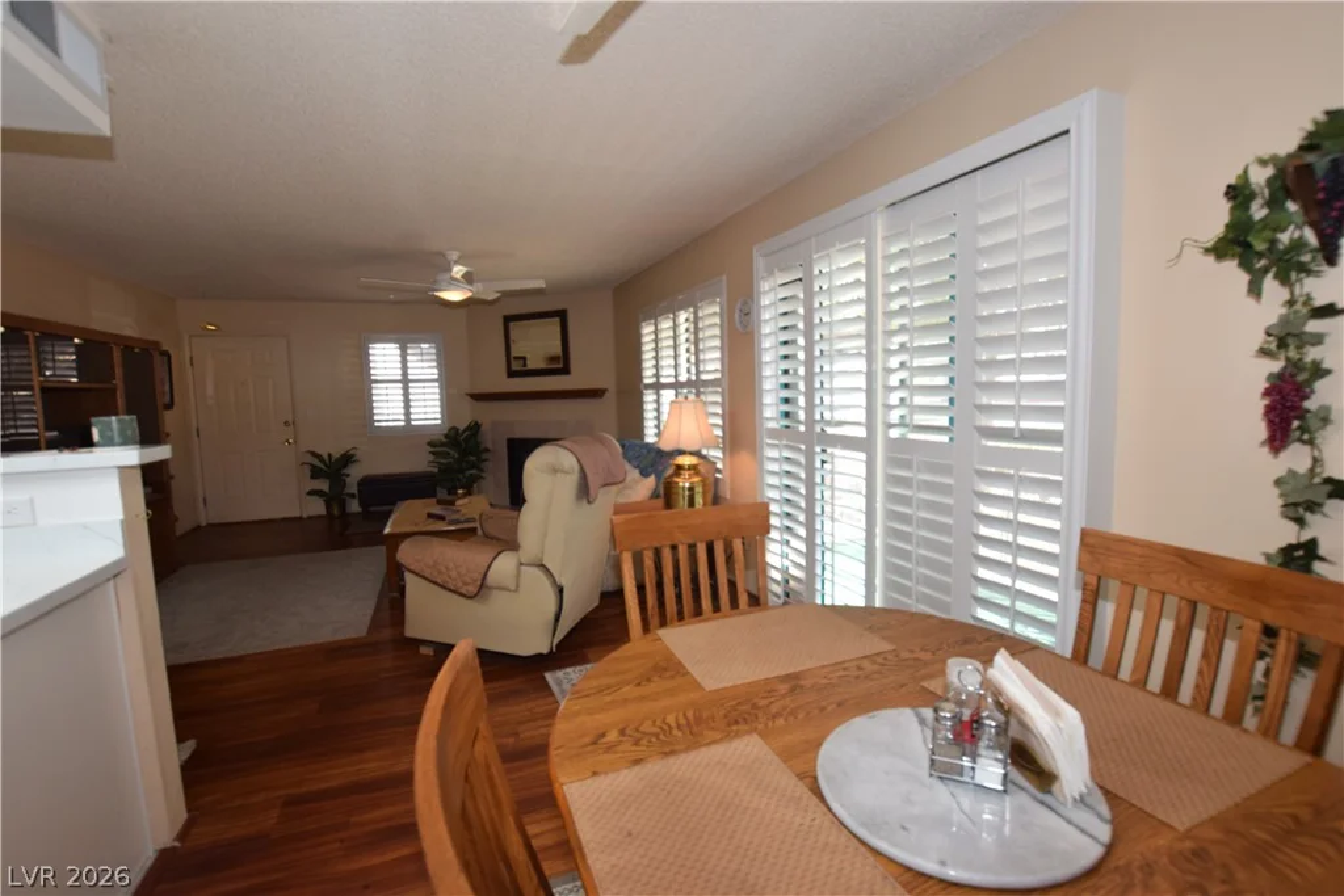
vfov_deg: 77.3
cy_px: 448
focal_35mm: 15
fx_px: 560
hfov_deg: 100.4
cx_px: 672
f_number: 5.6
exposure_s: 1/125
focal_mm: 10
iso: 800
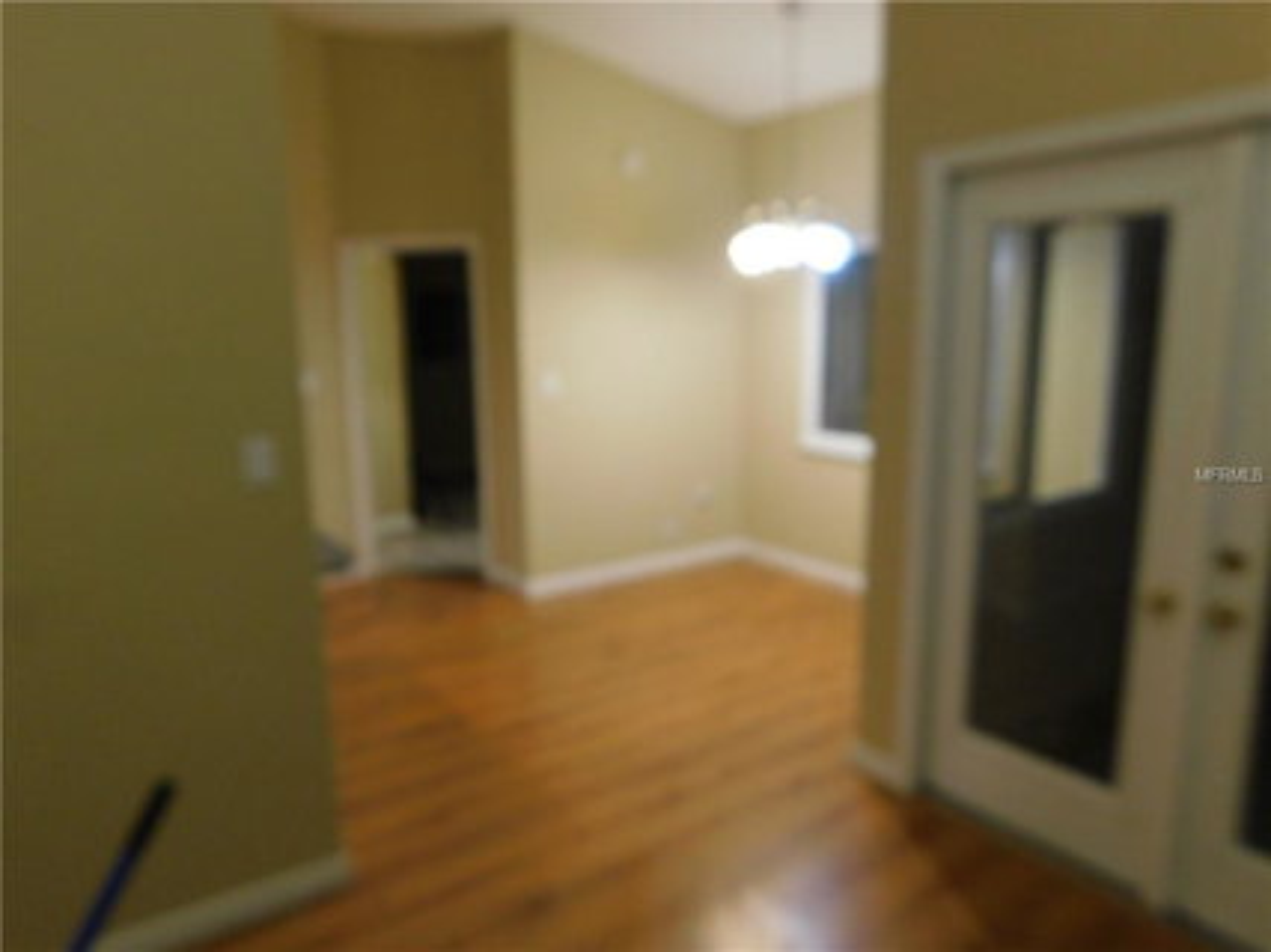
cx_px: 636
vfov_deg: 58.9
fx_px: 844
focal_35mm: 23
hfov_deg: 73.9
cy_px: 476
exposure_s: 1/30
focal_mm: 4
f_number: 3
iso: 200
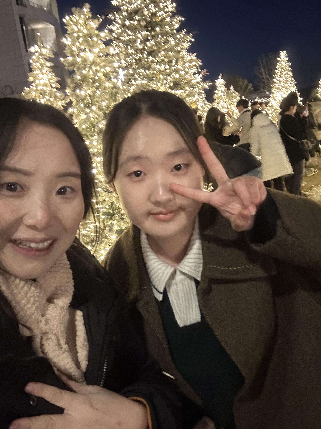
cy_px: 214
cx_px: 160
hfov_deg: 46.8
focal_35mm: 30
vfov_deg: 60.0
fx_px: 371
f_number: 1.9
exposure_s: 1/15
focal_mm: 2.69
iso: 640
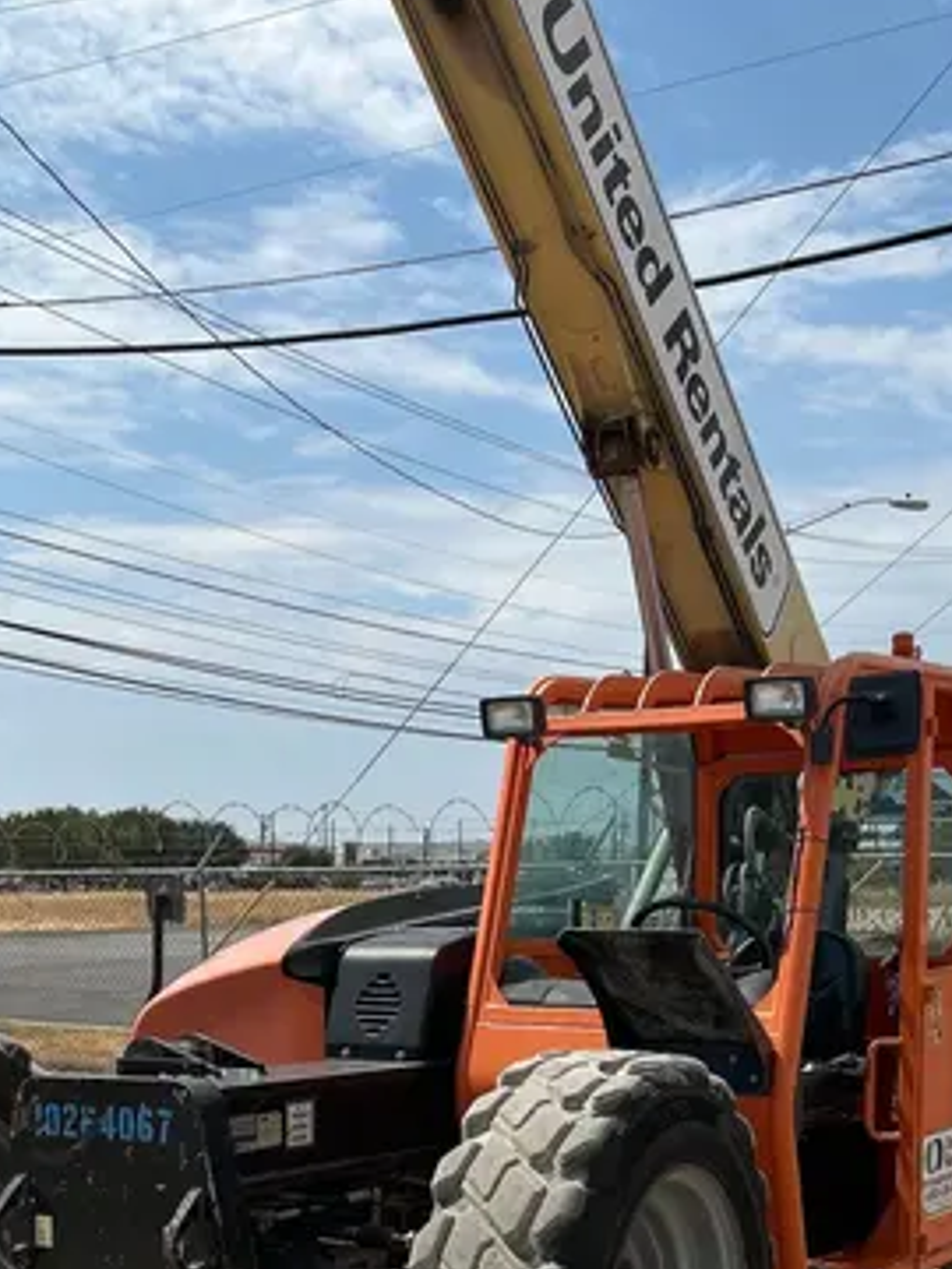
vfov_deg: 34.9
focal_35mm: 53
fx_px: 1943
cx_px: 331
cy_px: 1038
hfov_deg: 27.4
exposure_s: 1/8000
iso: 50
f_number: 1.5
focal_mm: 5.7
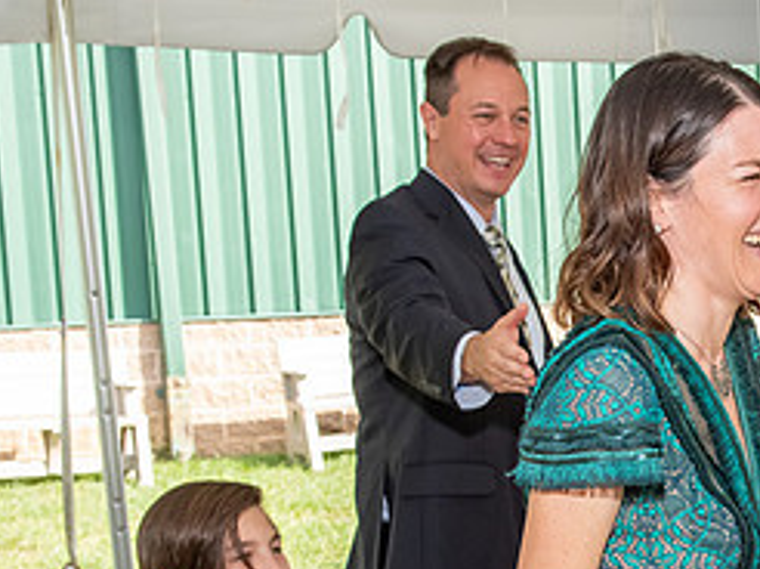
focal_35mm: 91
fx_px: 1996
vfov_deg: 16.0
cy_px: 496
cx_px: 794
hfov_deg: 20.7
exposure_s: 1/250
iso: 400
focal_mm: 24
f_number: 6.3
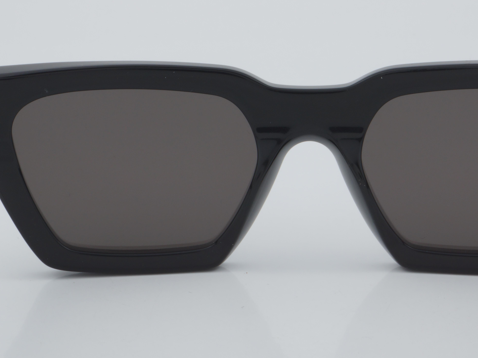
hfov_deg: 16.2
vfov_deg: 12.2
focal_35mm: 122
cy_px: 135
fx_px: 1681
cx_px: 309
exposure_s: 1/4
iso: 100
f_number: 32
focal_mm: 55
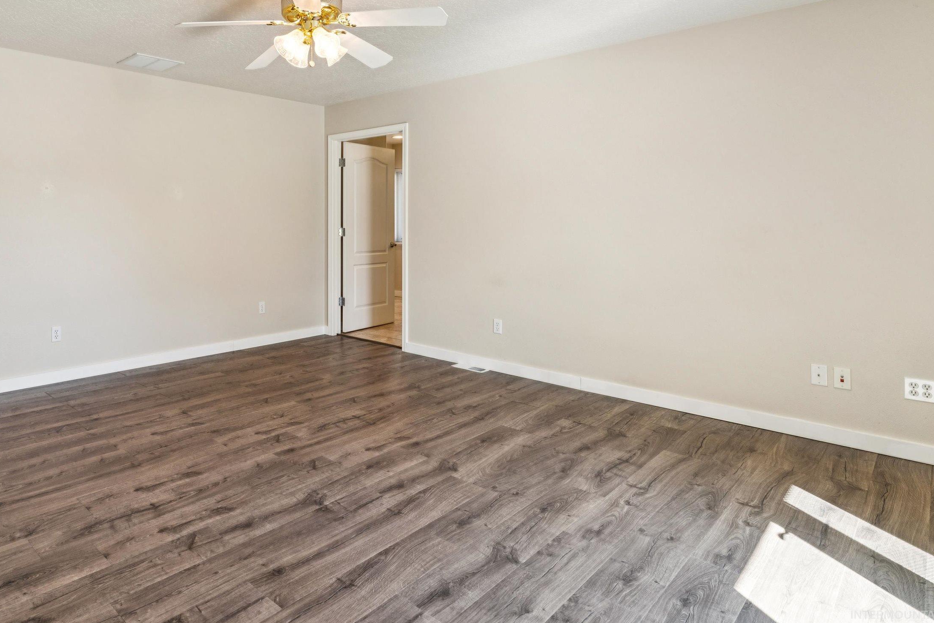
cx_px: 295
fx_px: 574
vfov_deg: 56.1
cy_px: 223
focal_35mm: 22
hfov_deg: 75.3
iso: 400
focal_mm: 15.8
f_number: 13
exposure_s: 1/10
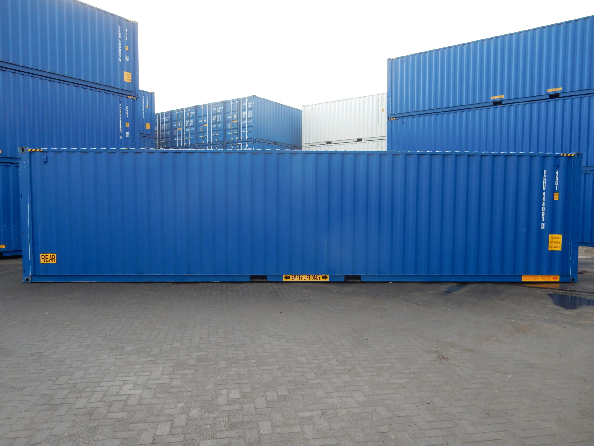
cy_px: 223
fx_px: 429
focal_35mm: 25
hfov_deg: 69.4
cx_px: 297
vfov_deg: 54.9
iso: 125
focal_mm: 4.5
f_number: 3.7
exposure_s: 1/320
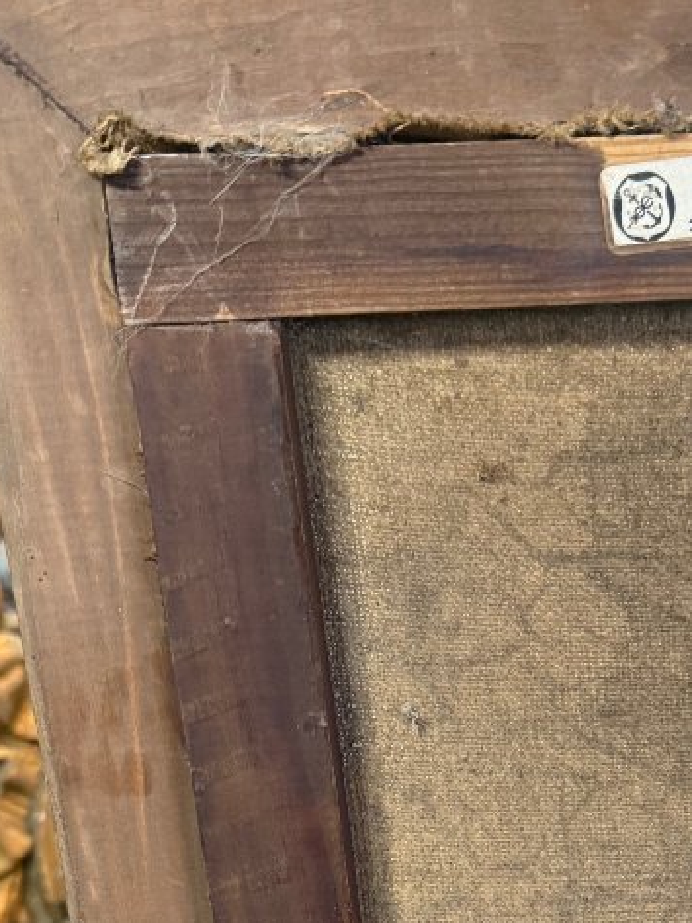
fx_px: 1626
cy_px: 950
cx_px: 682
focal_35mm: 61
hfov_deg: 23.1
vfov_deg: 29.3
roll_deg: +2.1
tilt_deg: -27.8
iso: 250
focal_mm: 6.76
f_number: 1.78
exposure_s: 1/50
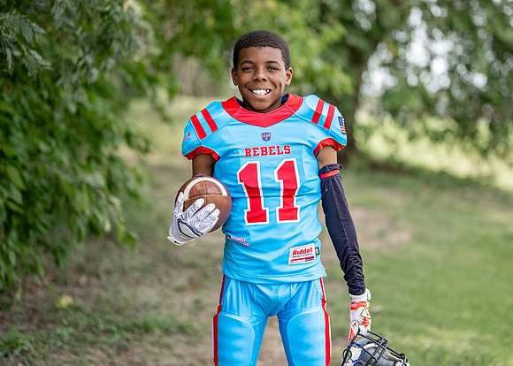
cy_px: 150
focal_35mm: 64
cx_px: 292
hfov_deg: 31.0
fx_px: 925
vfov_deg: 22.4
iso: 100
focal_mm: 50
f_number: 1.2
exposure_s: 1/2000
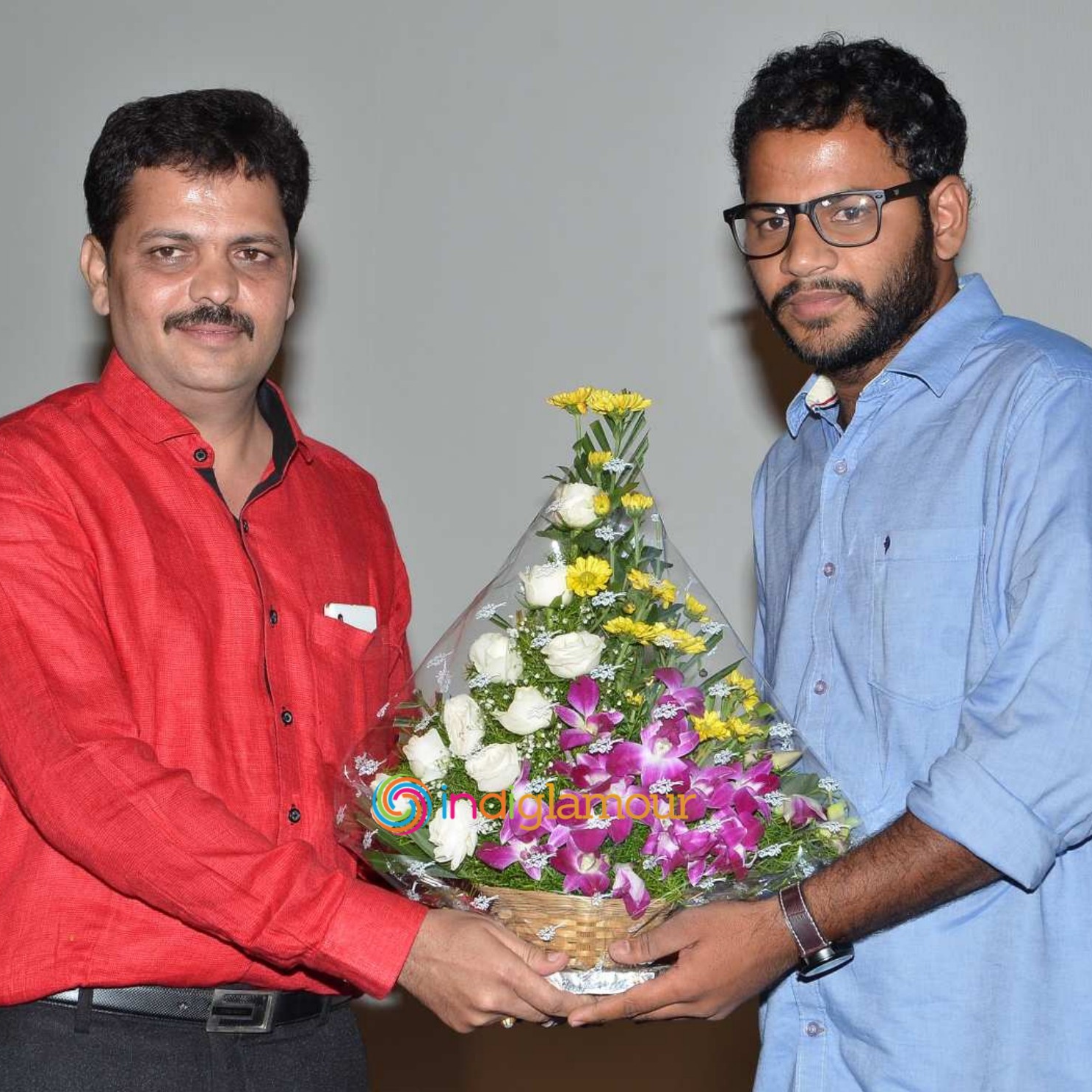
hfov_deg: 18.7
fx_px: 3319
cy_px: 549
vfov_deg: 18.7
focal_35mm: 93
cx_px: 533
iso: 320
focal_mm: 48
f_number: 7.1
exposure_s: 1/125
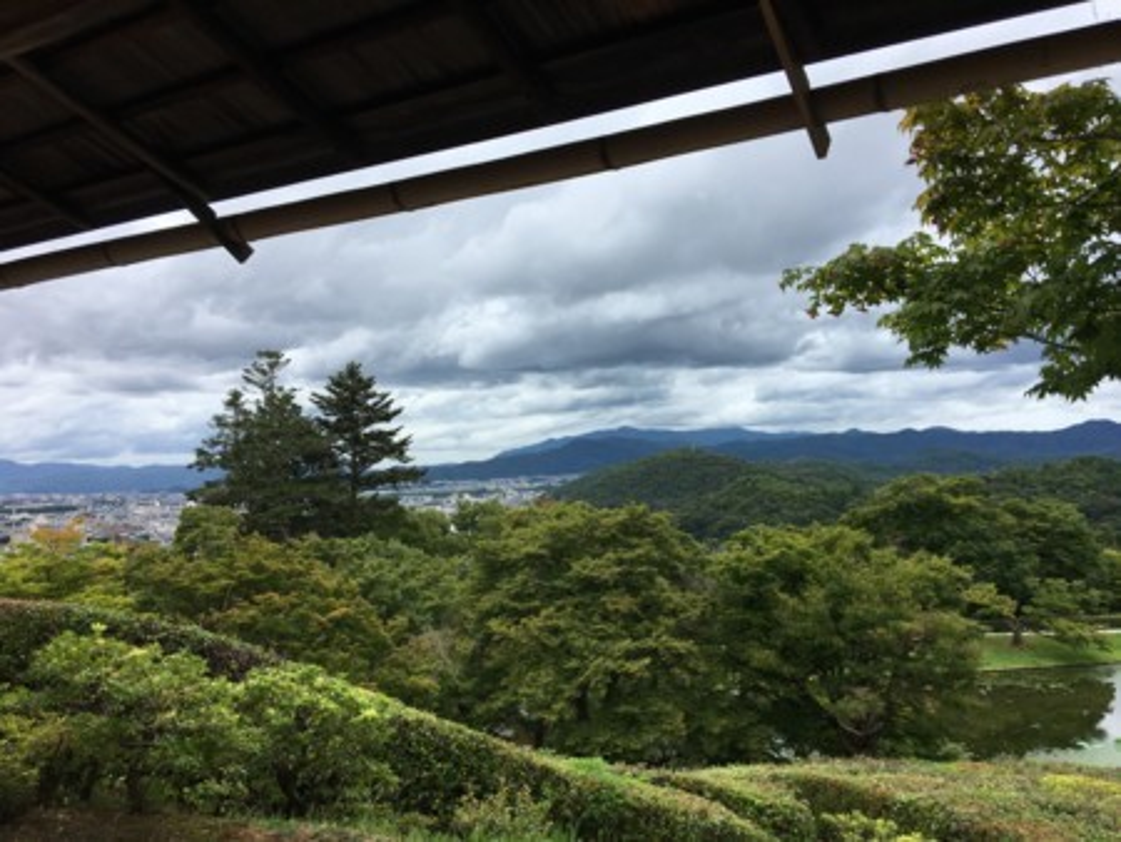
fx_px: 940
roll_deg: +0.4
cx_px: 560
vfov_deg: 48.3
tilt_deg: +4.5
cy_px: 421
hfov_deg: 61.6
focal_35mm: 29
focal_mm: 4.15
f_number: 2.2
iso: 25
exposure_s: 1/864
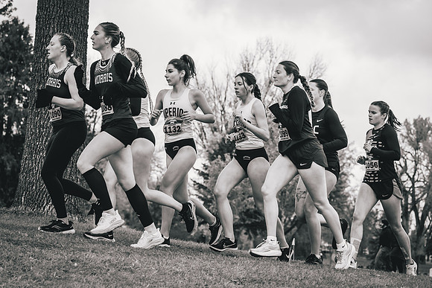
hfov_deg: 17.5
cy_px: 144
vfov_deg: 11.7
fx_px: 1404
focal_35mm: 117
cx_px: 216
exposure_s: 1/800
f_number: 6.3
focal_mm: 117
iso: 400
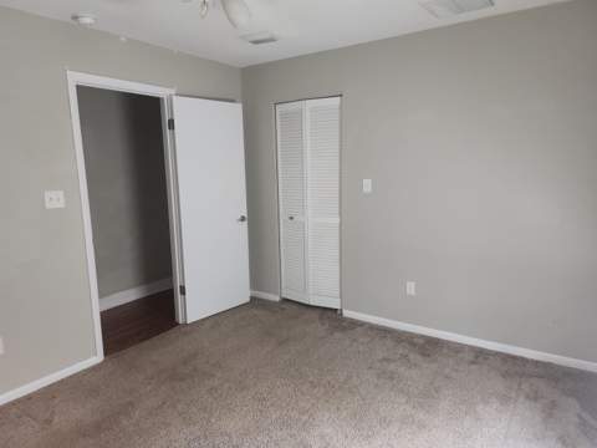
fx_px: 397
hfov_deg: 73.9
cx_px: 298
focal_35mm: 23
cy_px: 224
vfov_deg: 58.9
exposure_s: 1/24
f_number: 1.8
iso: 100
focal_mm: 6.4
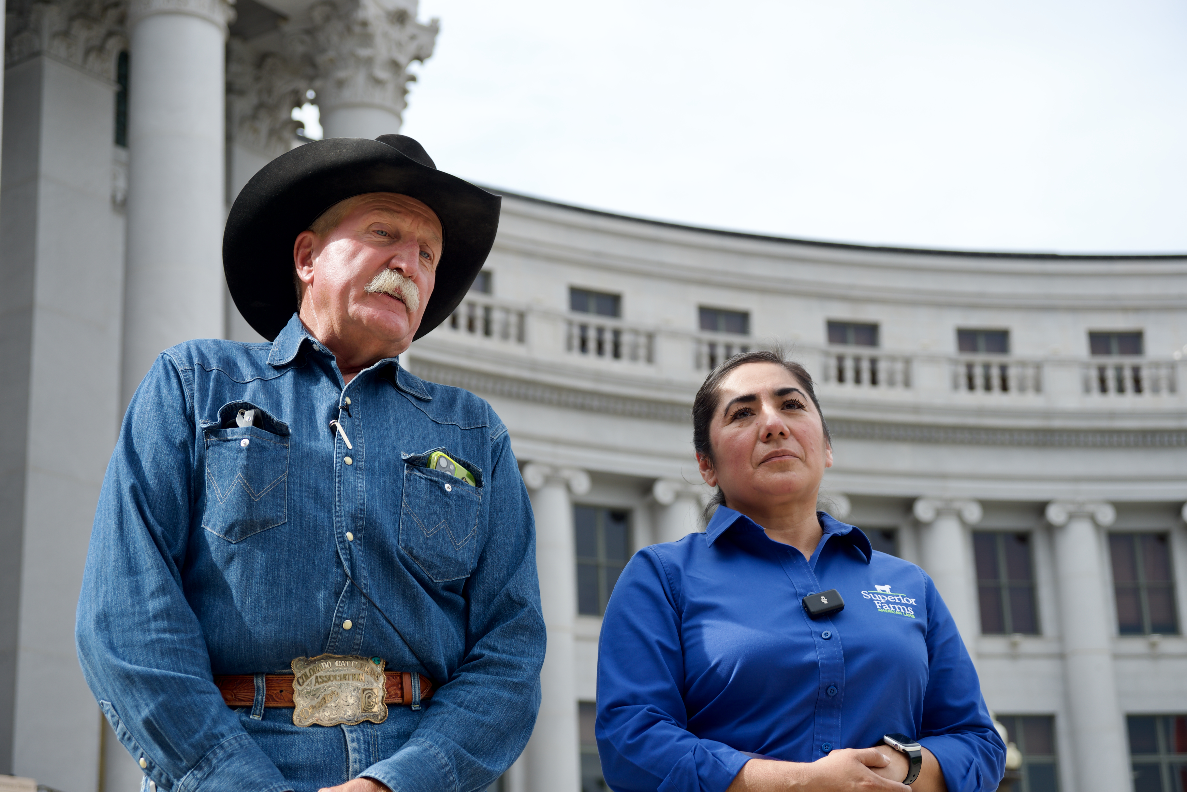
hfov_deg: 30.5
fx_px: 2177
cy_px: 396
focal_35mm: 66
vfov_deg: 20.6
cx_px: 594
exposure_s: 1/200
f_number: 5.6
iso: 100
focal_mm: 66
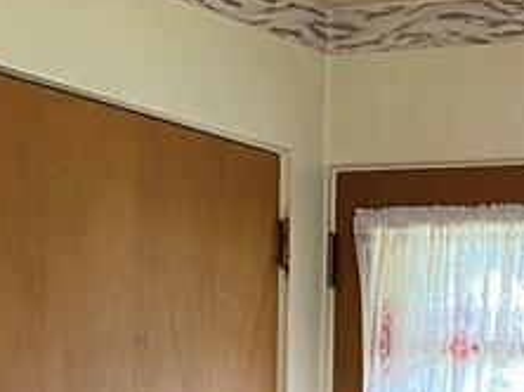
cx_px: 654
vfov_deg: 11.4
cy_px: 727
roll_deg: -1.8
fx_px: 1815
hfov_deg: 15.7
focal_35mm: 120
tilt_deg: -8.5
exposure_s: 1/60
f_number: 1.8
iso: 200
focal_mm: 4.25
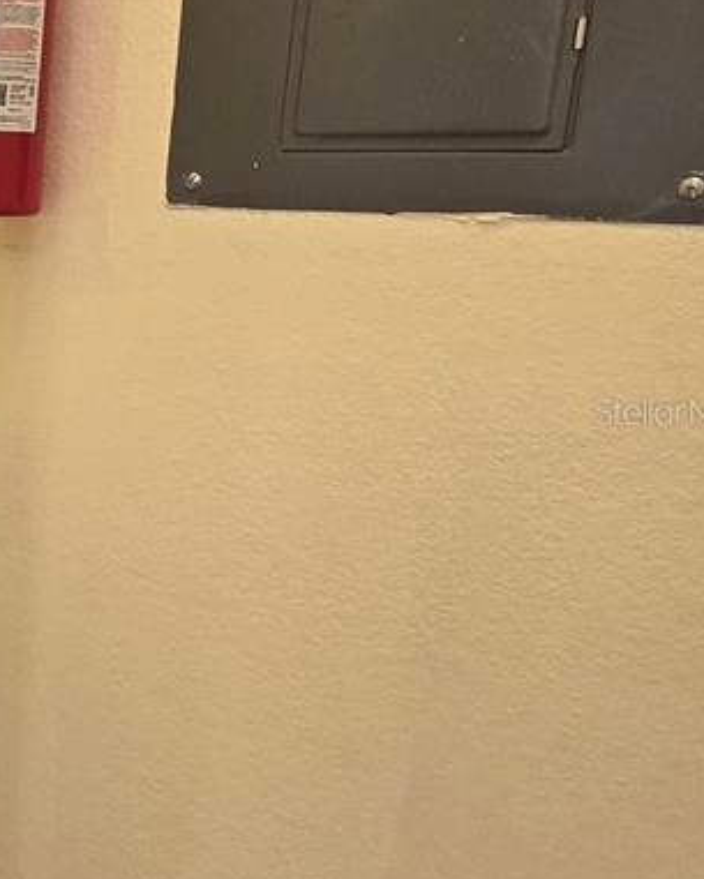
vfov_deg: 45.8
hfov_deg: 28.3
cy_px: 411
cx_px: -282
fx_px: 1041
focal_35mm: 40
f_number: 2.2
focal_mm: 2.2
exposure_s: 1/60
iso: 160
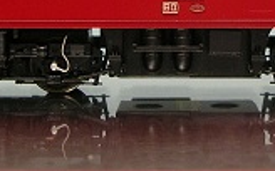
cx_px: 187
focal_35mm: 112
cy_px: -19
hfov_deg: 18.6
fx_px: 838
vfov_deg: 11.5
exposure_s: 1/6
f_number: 2.8
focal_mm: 5.8
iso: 64
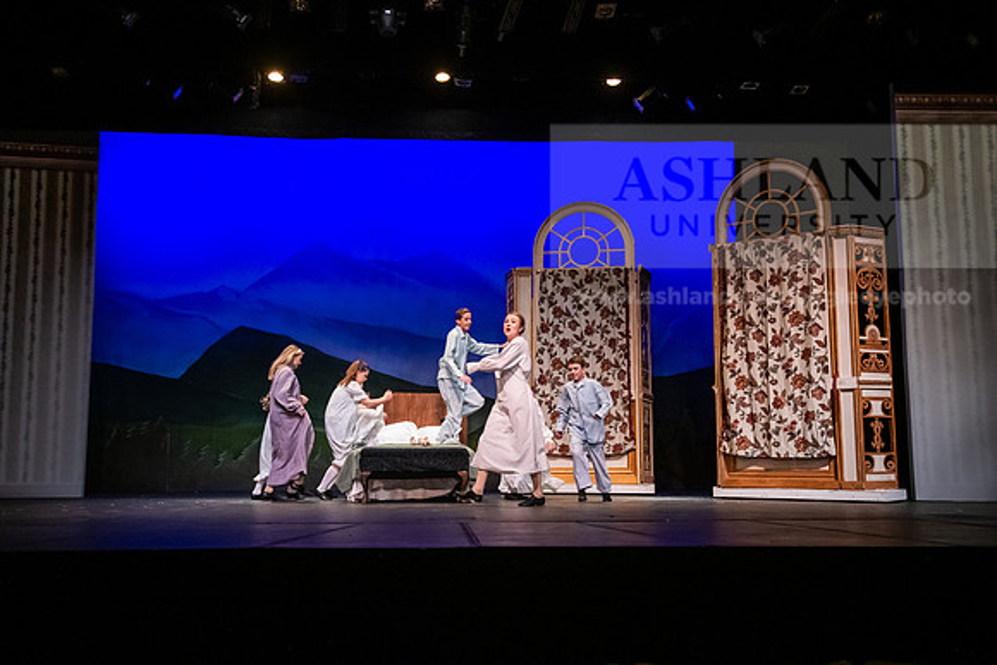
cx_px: 498
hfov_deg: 50.7
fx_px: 1053
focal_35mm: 38
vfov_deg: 35.1
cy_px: 332
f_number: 3.2
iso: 5000
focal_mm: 38
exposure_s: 1/200
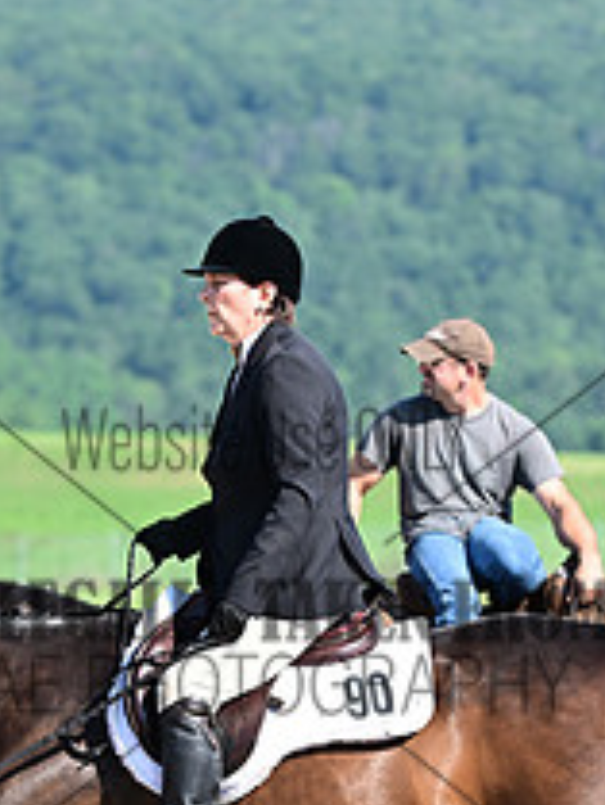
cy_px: 641
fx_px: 7193
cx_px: 277
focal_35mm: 309
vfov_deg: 6.4
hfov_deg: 4.8
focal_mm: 116
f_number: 4
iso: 125
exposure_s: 1/778
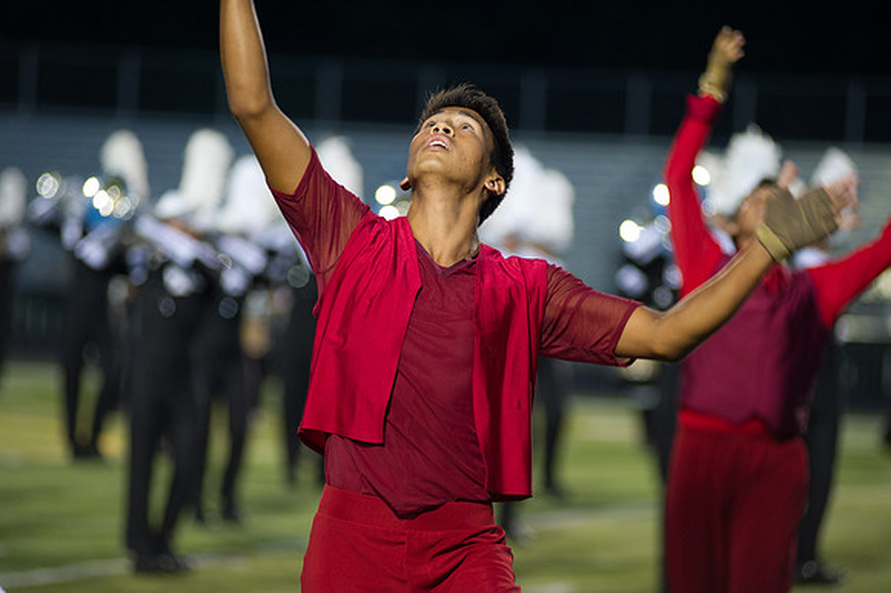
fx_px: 4914
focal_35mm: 199
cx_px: 427
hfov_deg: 10.4
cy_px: 346
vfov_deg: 6.9
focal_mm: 170
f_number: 2.8
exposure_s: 1/160
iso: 2500
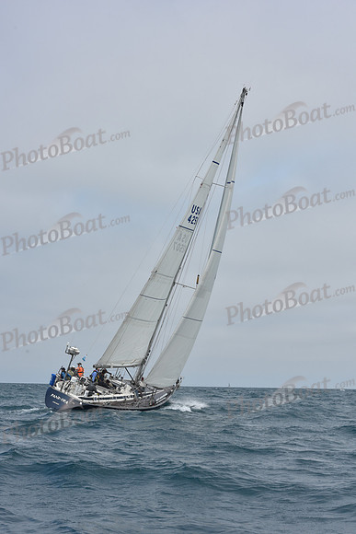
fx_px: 1038
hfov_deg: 19.5
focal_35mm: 70
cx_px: 178
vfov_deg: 28.8
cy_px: 267
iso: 250
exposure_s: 1/800
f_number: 10
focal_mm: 70
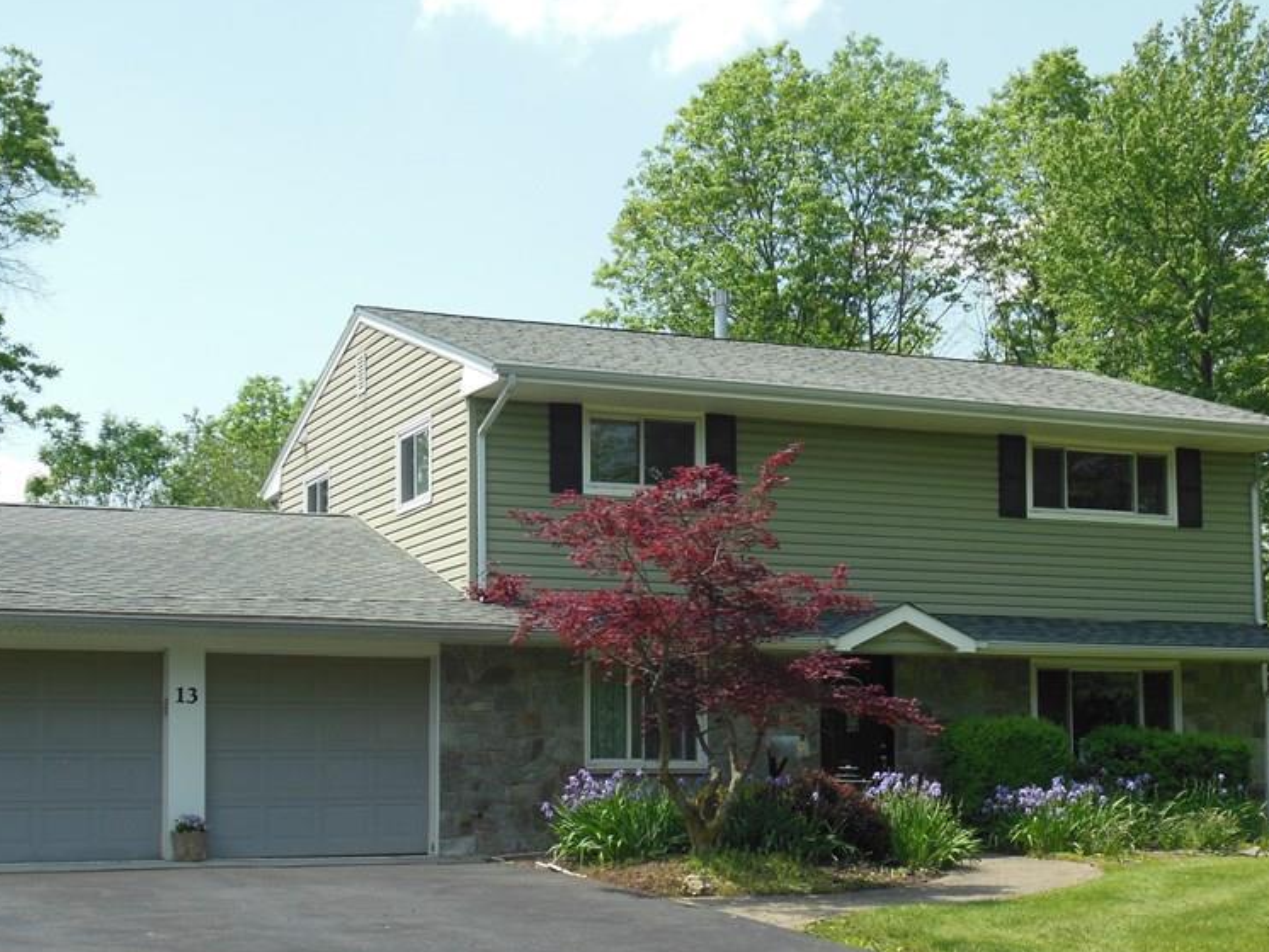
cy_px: 588
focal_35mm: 59
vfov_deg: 24.8
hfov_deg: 32.7
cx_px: 614
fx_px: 2164
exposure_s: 1/640
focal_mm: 7.7
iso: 125
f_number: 3.8
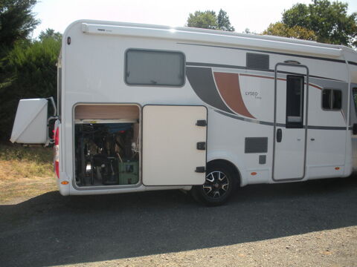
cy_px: 134
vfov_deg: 40.7
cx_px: 178
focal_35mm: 35
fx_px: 361
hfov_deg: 52.6
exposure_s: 1/344
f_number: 3.5
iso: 64
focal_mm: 6.3
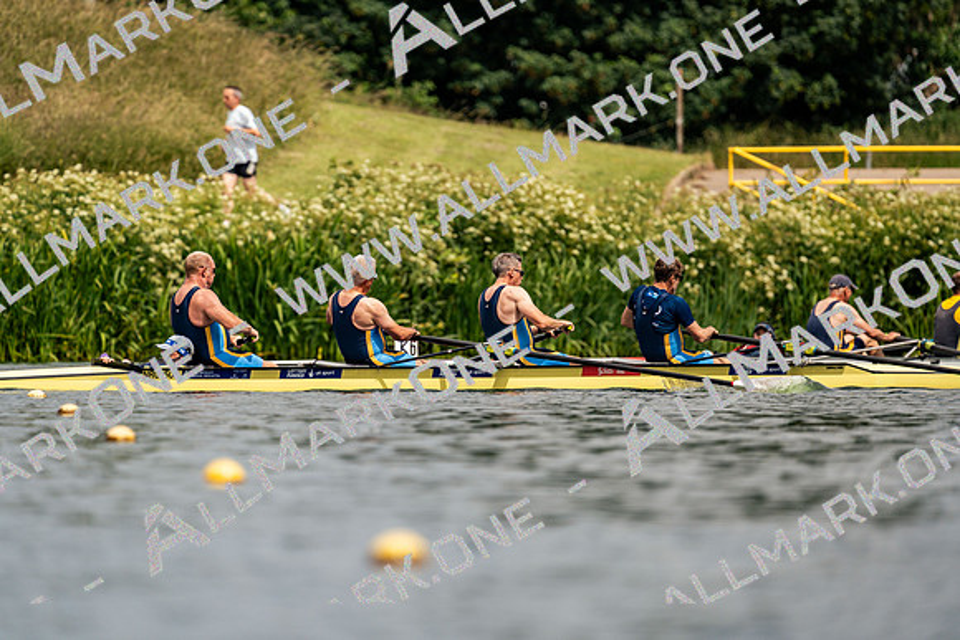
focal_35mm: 600
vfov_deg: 2.3
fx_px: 16003
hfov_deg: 3.4
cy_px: 320
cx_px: 480
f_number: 6.3
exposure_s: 1/2000
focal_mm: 600
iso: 200
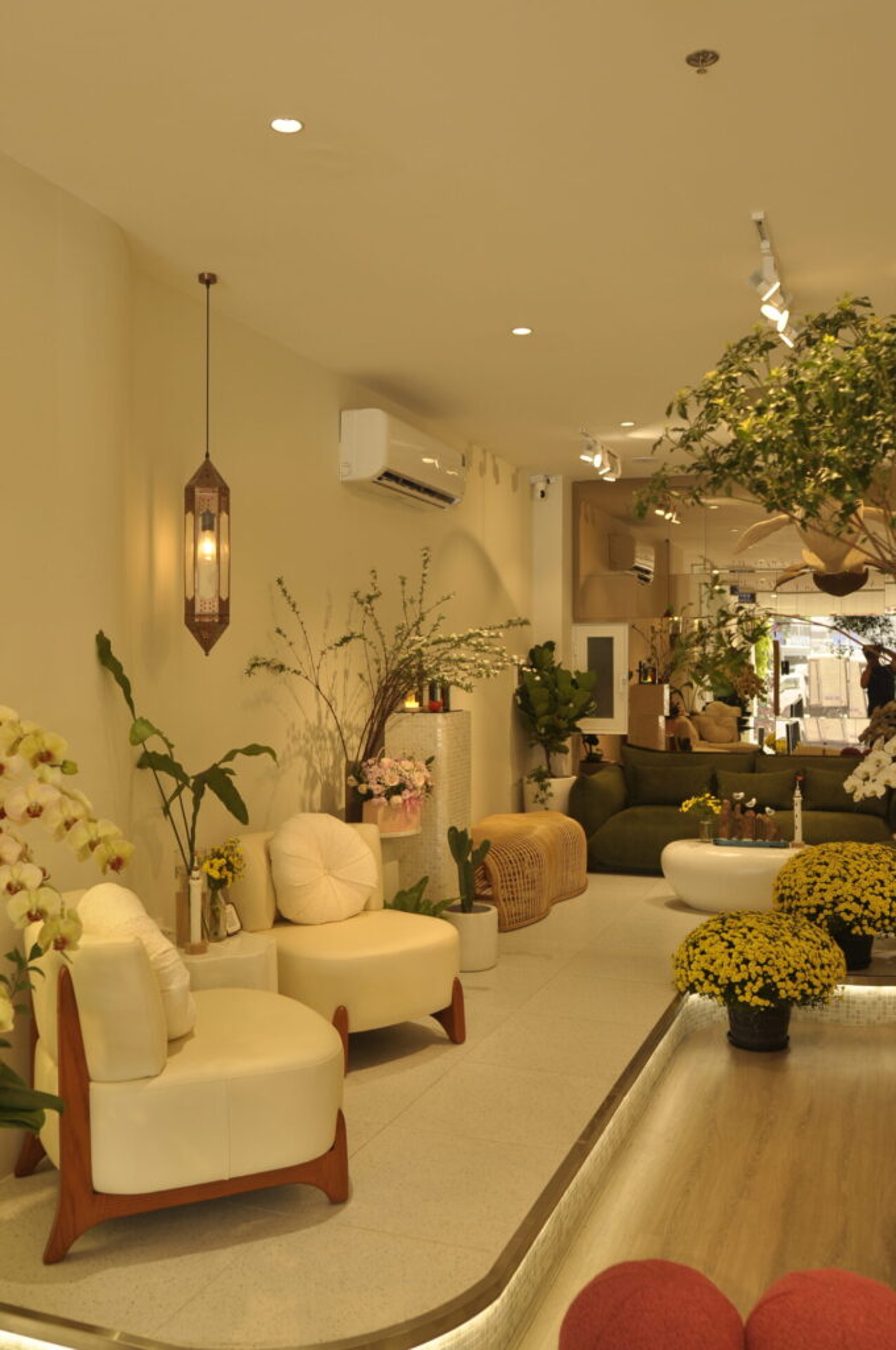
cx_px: 448
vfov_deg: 62.0
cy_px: 675
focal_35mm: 30
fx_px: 1123
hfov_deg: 43.5
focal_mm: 20
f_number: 3.5
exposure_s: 1/100
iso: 200
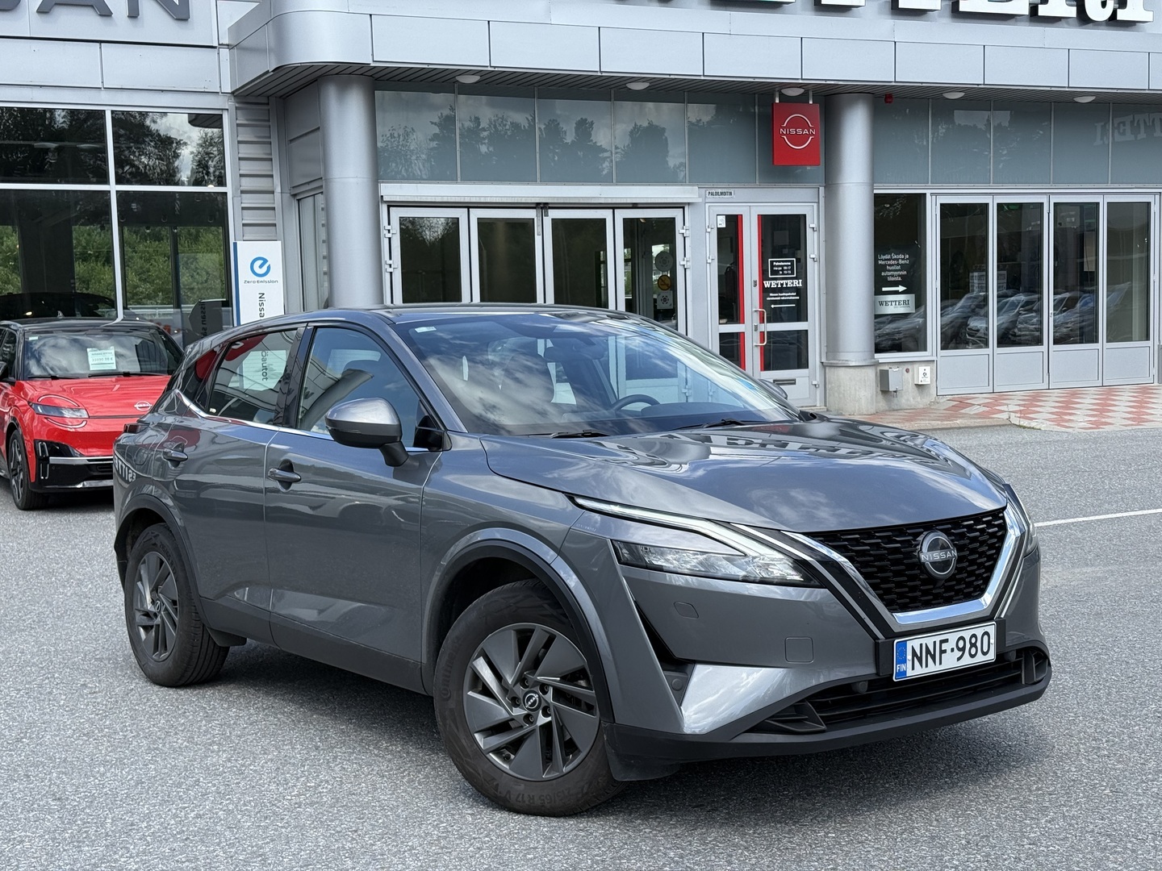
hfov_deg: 39.7
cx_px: 581
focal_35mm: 48
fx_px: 1611
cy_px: 436
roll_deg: +0.9
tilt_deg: -3.4
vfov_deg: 30.3
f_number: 1.78
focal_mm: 6.76
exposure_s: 1/2088
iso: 80
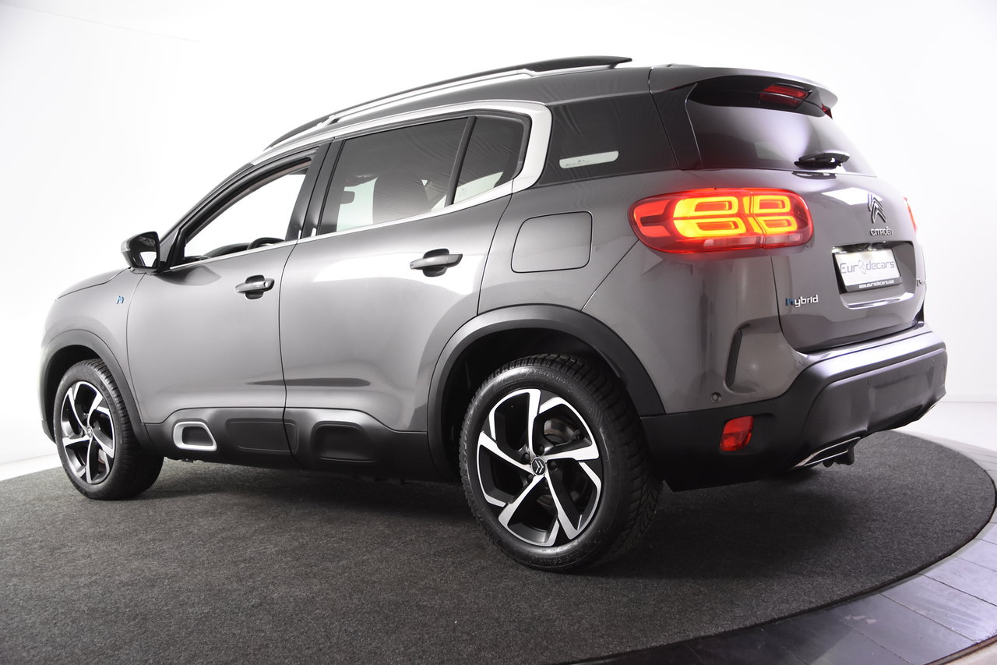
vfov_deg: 34.2
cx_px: 498
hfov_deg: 49.6
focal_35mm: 39
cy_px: 332
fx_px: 1080
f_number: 4
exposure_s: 1/60
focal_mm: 26
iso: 1600
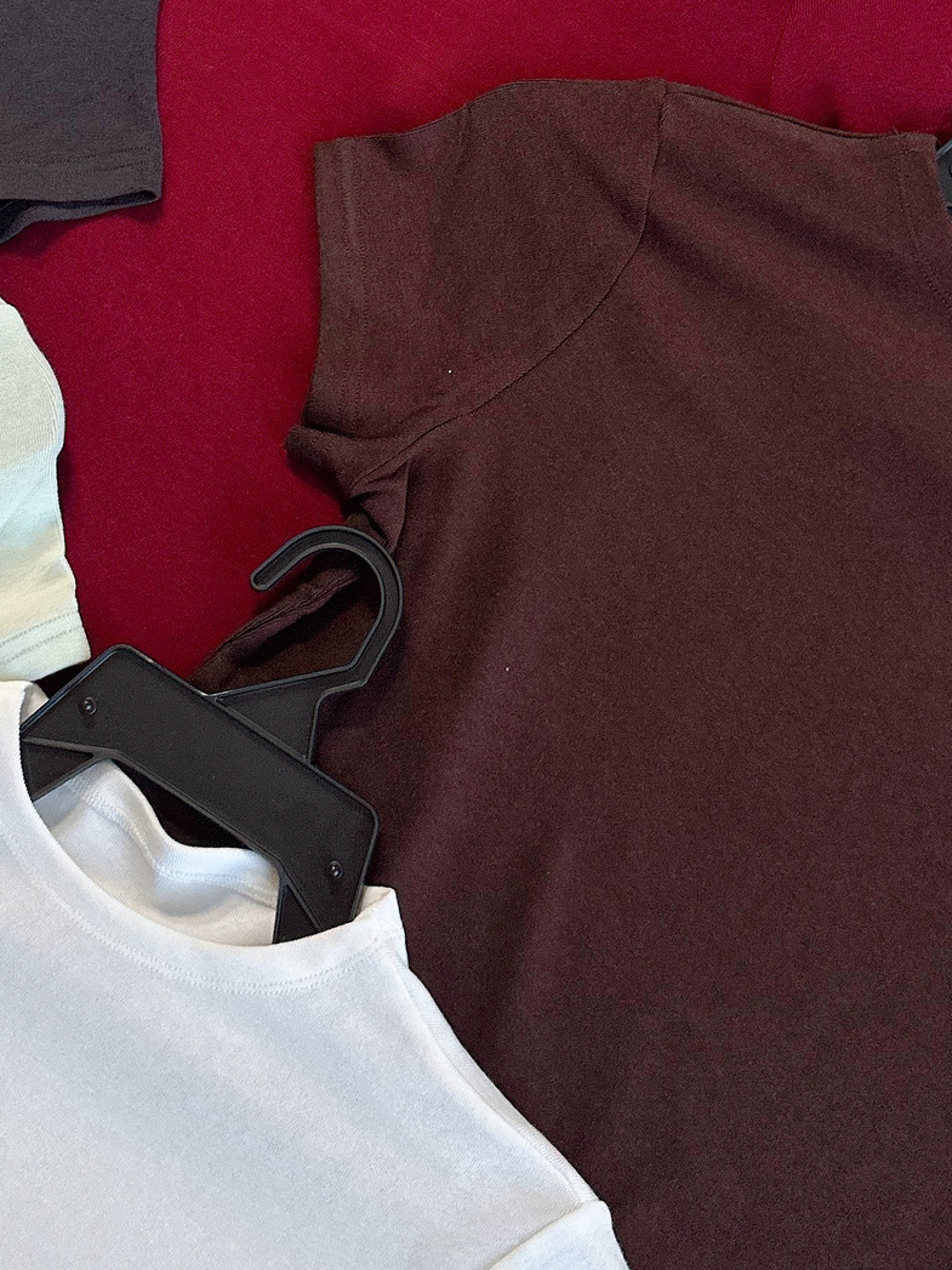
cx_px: 521
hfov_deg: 26.5
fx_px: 2017
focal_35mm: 55
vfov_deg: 33.5
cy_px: 186
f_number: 1.78
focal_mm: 6.86
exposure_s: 1/82
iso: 250
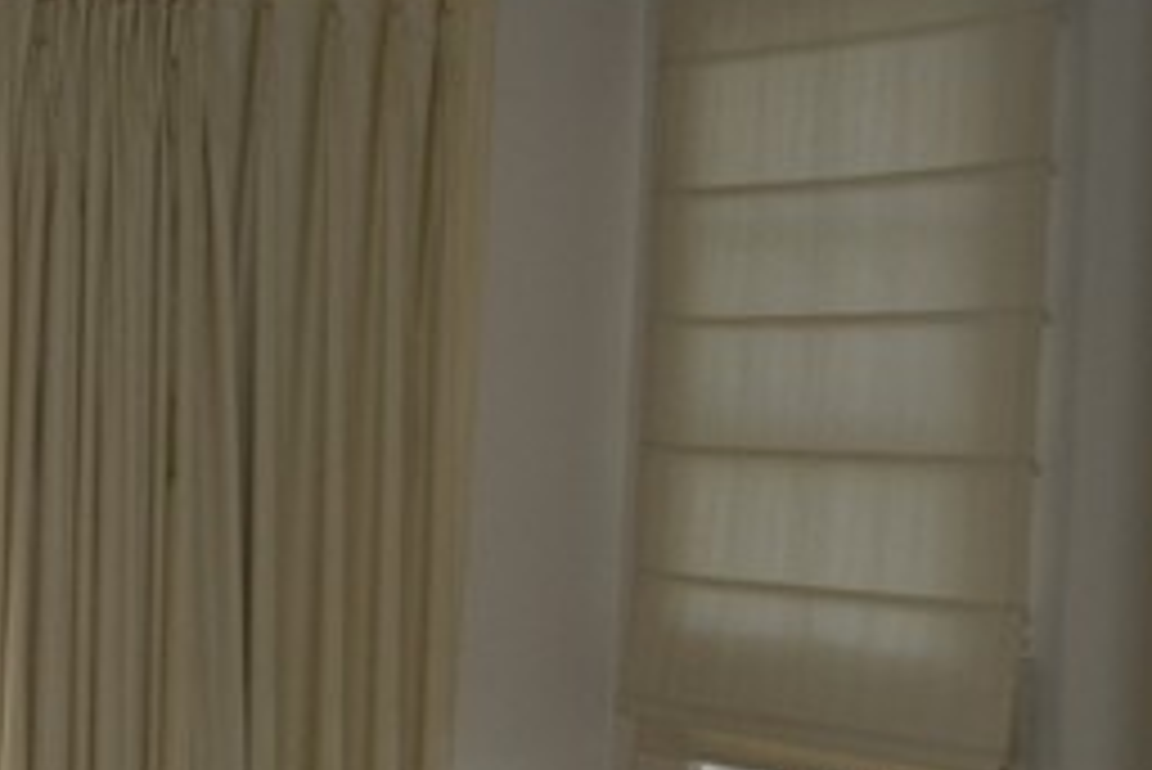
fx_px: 3298
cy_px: 633
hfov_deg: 18.2
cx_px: -441
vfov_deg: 13.2
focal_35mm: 103
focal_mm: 22
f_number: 3.8
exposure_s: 1/60
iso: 450
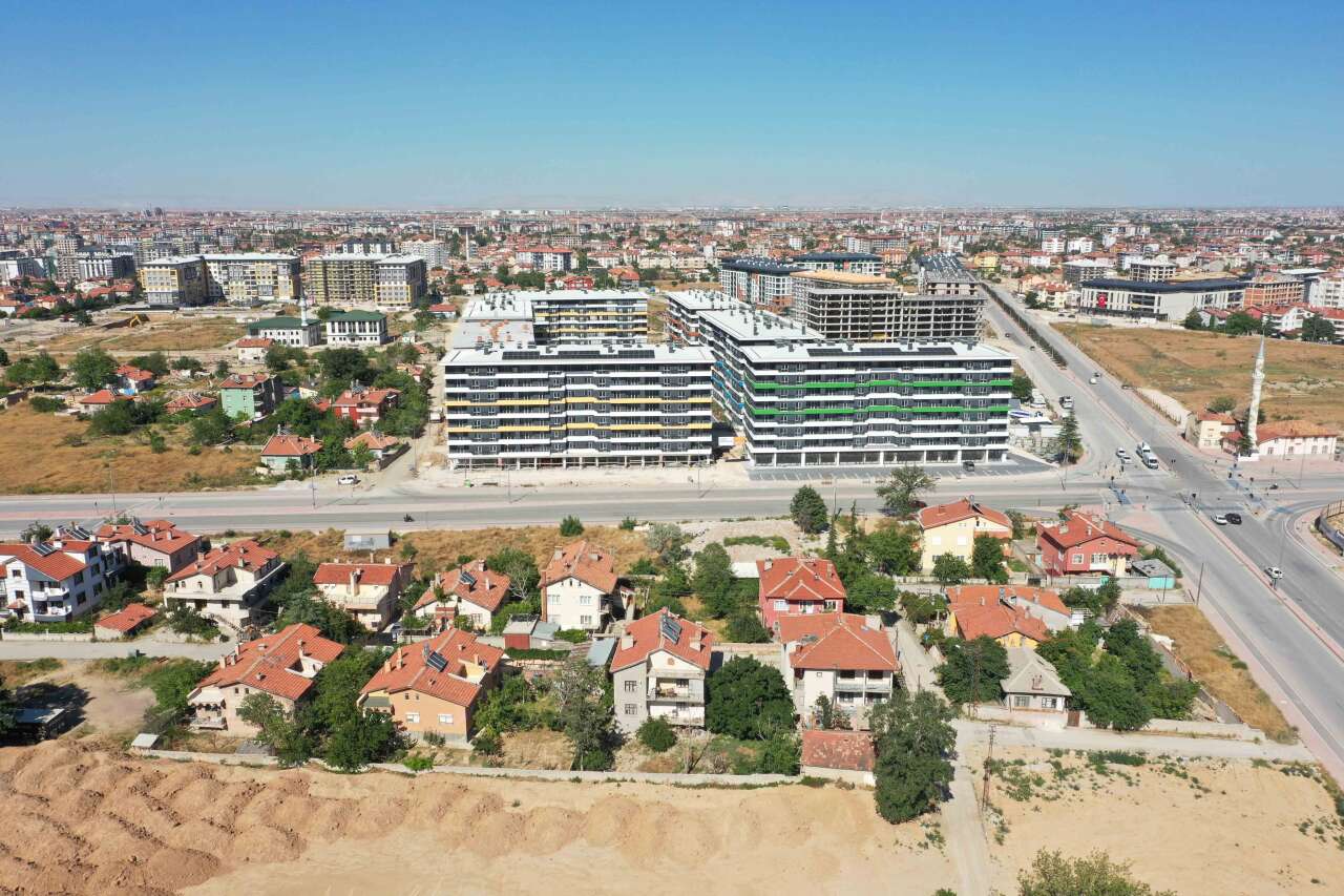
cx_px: 672
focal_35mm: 28
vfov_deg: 46.4
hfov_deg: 65.5
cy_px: 448
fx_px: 1045
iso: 100
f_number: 6.3
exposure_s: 1/500
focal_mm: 10.26
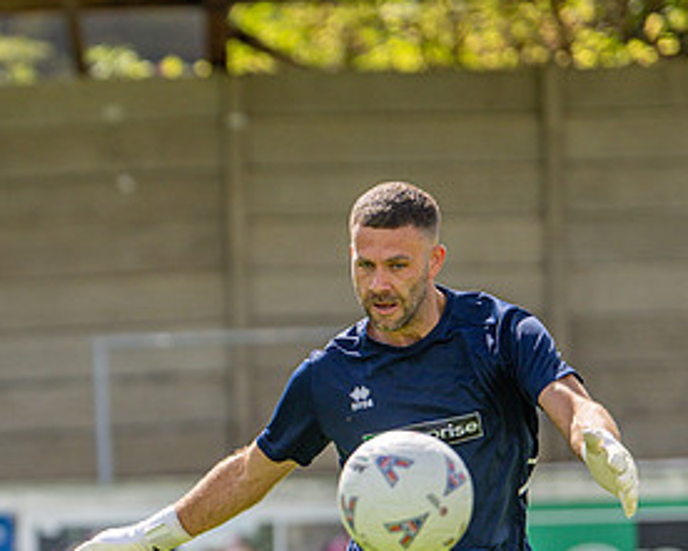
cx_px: -195
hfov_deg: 6.2
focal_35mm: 309
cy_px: 500
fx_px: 6294
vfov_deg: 5.0
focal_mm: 85
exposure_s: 1/6400
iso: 125
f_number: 1.6
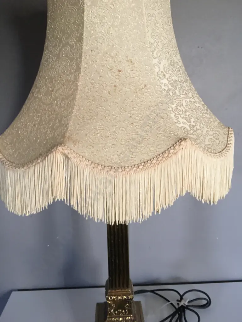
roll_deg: -1.2
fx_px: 270
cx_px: 121
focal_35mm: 29
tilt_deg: -9.4
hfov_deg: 48.2
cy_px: 161
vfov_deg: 61.7
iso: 100
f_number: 2.2
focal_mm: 4.15
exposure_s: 1/17
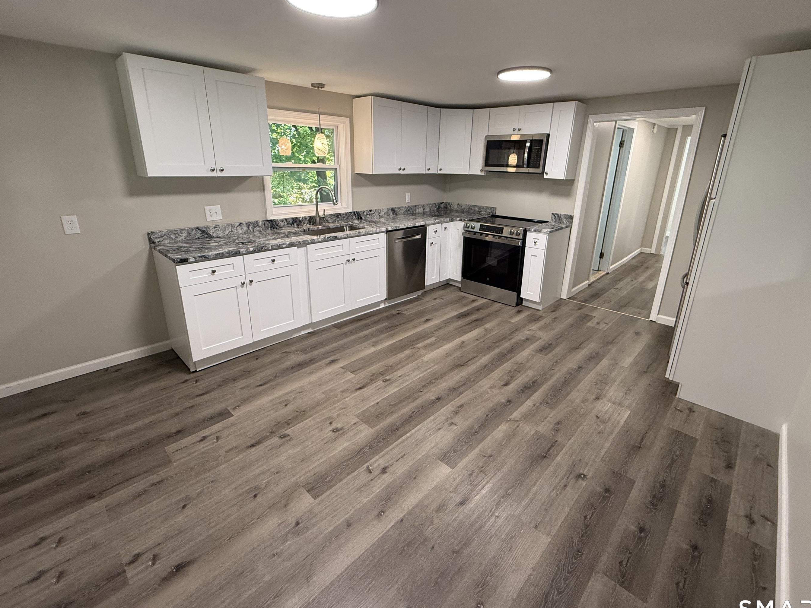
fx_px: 375
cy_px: 277
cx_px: 413
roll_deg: -1.0
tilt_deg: -16.9
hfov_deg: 94.5
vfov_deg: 77.9
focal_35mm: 16
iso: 250
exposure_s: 1/120
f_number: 2.2
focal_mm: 2.22
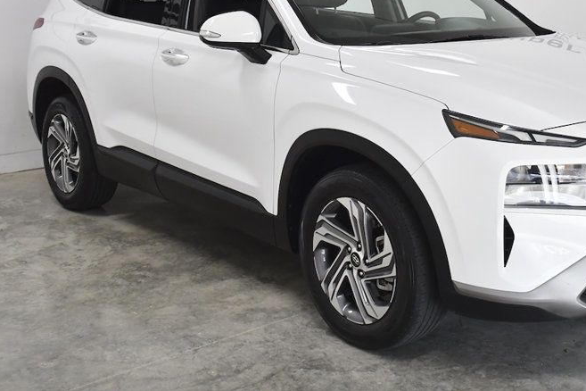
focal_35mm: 53
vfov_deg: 25.2
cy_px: 87
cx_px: 384
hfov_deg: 37.2
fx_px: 863
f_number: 4
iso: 1250
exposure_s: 1/1250
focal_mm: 23
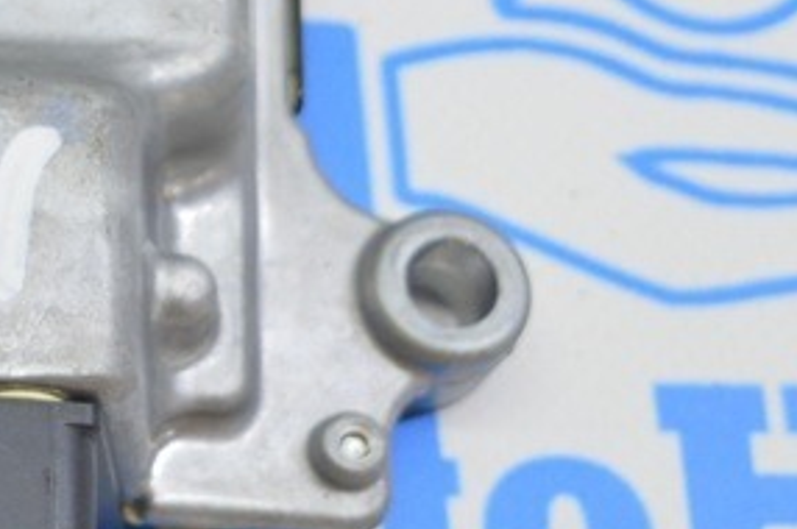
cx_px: -627
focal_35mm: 188
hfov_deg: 10.3
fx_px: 4153
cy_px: 1
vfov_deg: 7.3
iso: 400
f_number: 5.6
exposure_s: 1/20
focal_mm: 35
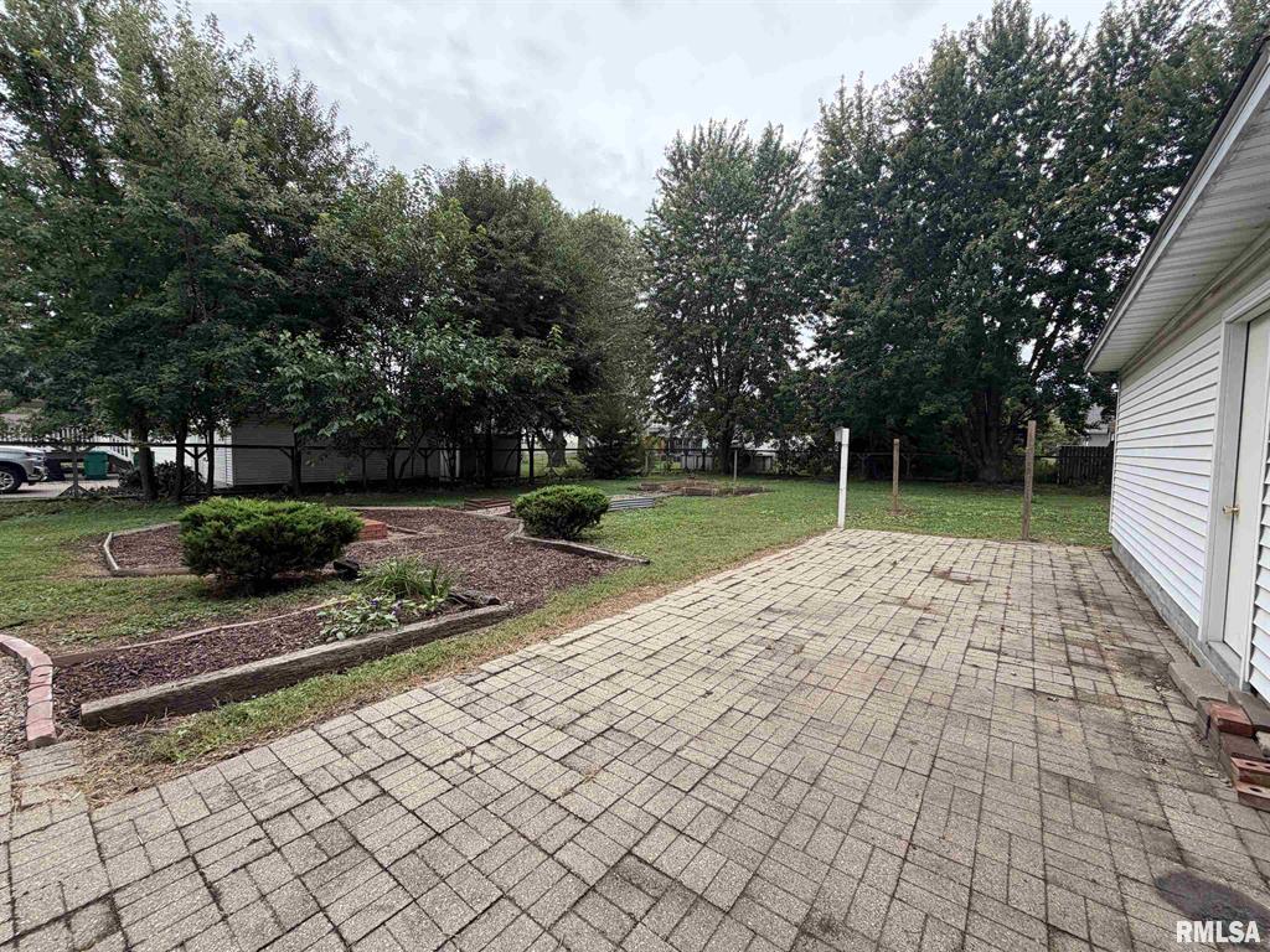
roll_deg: -0.8
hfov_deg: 102.1
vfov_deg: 85.7
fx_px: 514
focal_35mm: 14
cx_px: 635
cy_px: 476
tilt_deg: -2.3
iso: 64
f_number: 2.2
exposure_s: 1/227
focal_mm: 2.22
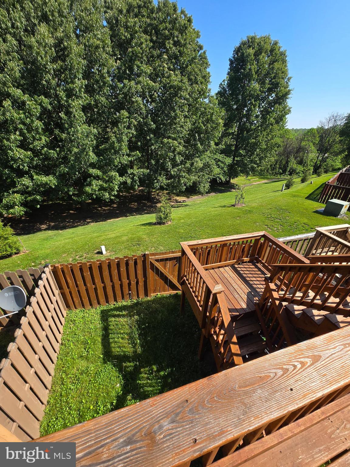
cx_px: 175
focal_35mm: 13
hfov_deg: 89.9
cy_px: 234
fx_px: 175
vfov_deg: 106.2
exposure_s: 1/670
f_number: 2.2
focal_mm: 1.7
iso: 25
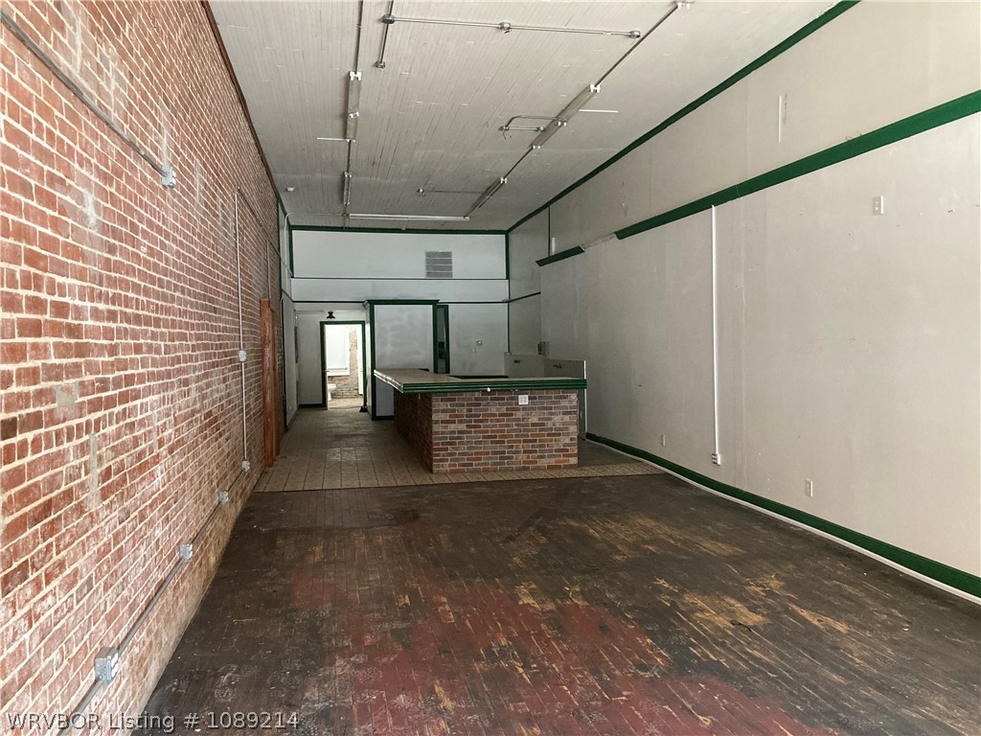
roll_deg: +0.4
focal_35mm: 28
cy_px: 368
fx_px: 794
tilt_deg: -1.7
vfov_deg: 49.7
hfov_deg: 63.4
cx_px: 490
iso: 250
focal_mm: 3.99
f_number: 1.8
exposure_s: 1/60
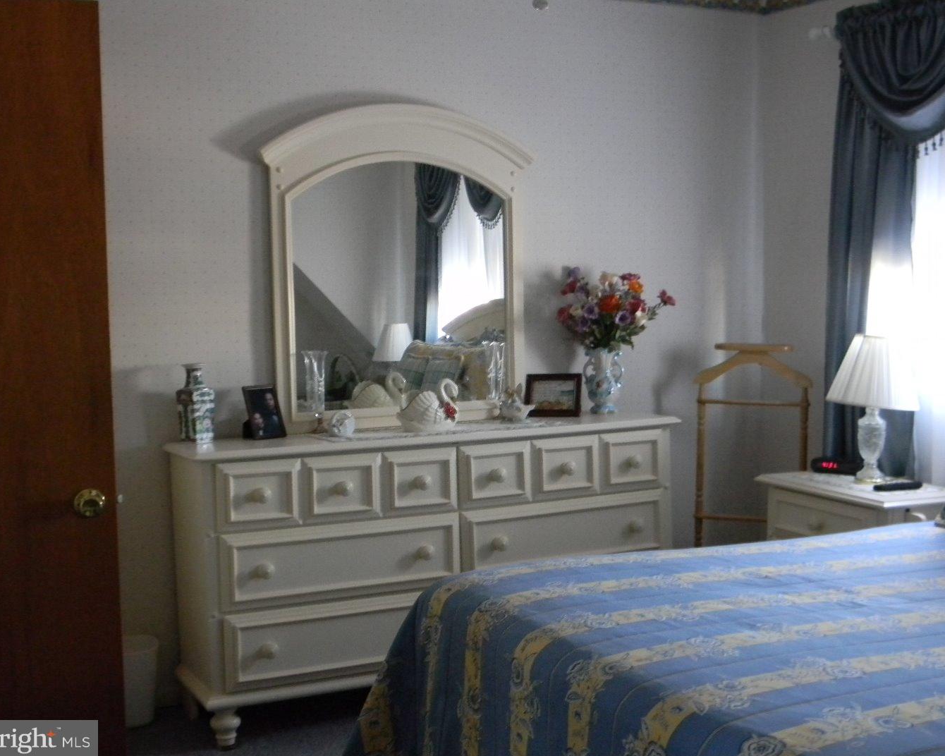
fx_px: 1203
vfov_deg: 34.9
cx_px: 482
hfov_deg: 42.9
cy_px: 380
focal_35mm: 43
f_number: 3.8
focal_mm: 7.3
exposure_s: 1/7.5
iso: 400
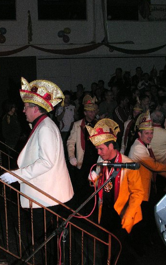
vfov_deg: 37.4
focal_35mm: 54
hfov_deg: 23.8
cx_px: 46
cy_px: 112
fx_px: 391
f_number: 4
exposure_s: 1/60.1
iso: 200
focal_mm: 8.9
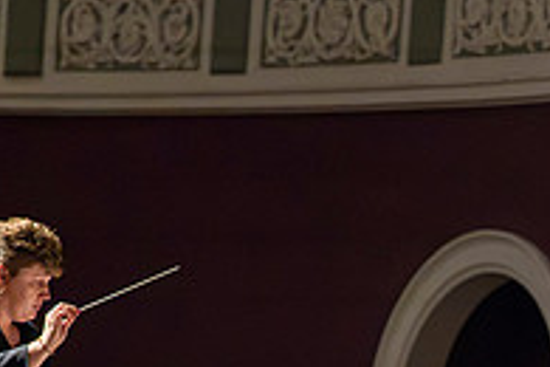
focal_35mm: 244
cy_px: 538
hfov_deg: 8.4
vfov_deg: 5.6
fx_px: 3727
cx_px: 542
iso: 12800
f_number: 2.8
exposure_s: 1/640
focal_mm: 82
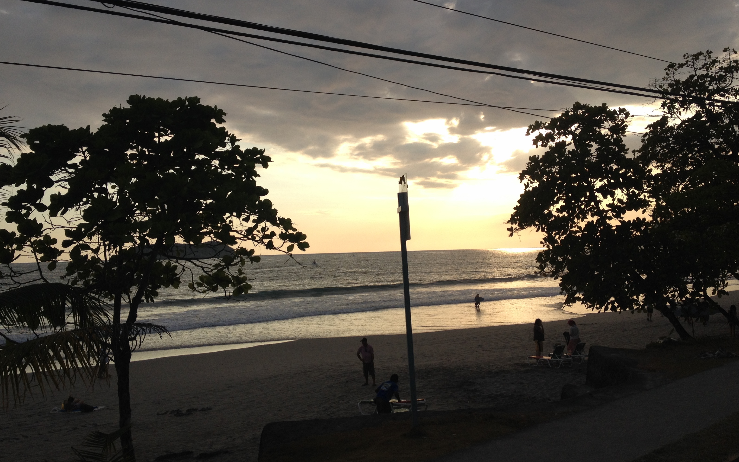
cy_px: 198
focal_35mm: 38
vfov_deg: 33.5
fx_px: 765
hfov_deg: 51.5
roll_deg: -0.7
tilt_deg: +5.8
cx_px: 371
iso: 50
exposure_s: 1/1972
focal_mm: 4.28
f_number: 2.4
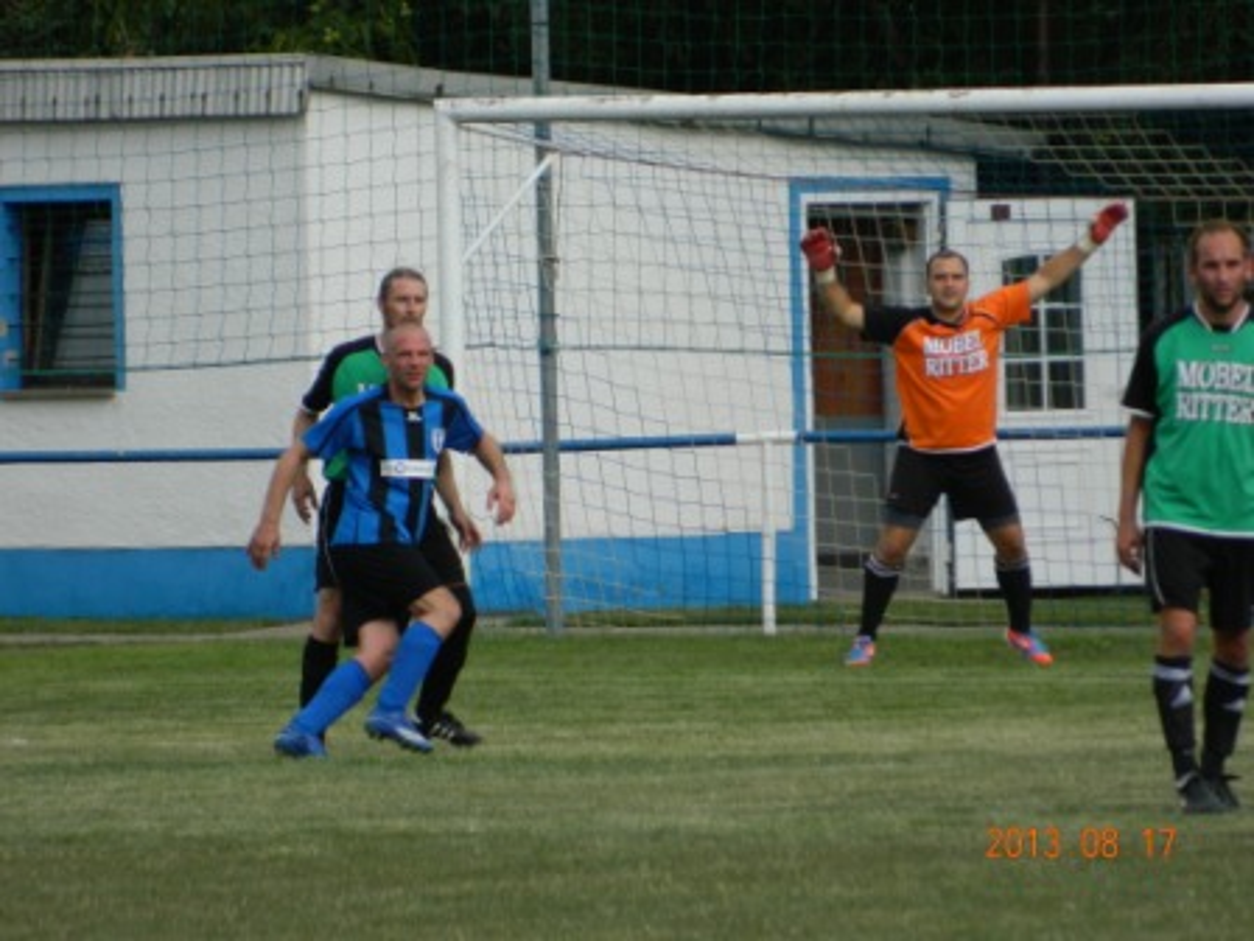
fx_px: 19019
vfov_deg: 2.8
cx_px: 627
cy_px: 470
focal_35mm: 525
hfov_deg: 3.8
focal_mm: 94.5
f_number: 5.8
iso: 200
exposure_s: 1/800
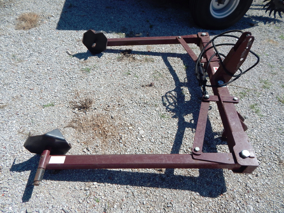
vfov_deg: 61.1
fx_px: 180
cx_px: 142
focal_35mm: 22
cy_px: 106
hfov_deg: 76.4
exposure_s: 1/500
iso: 125
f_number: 6
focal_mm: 4
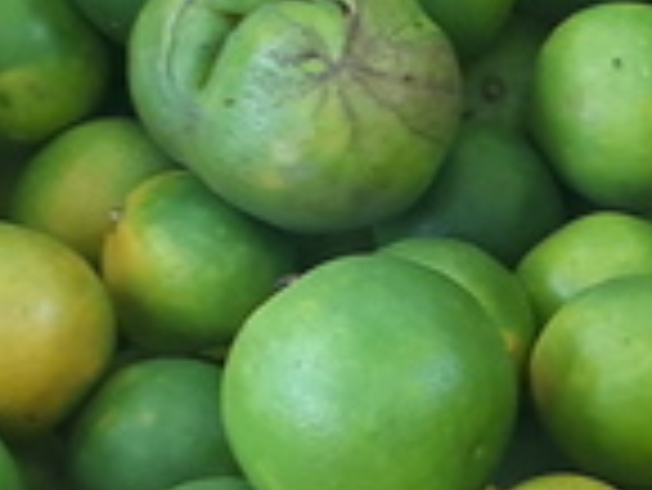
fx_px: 3601
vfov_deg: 7.7
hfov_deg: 10.0
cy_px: 616
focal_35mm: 191
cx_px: 985
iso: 40
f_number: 1.9
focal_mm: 3.6
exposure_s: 1/30
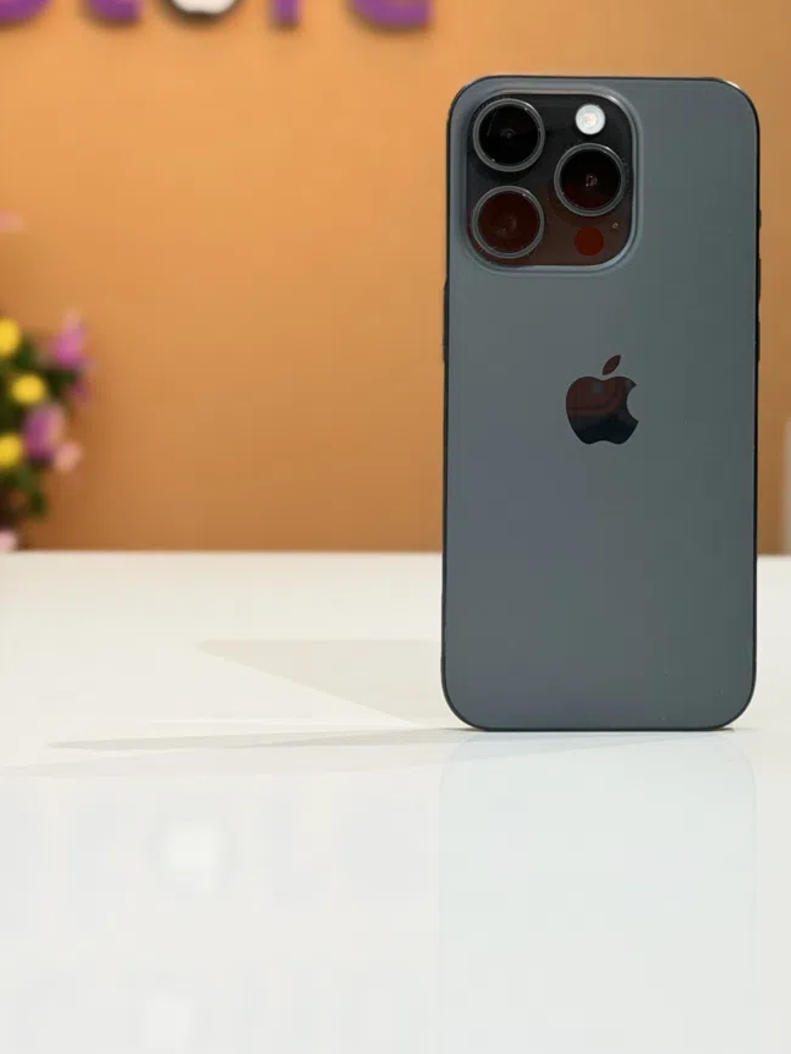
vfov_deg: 25.5
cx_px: 625
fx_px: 2314
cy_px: 317
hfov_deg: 19.2
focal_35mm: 76
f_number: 1.78
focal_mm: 6.76
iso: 80
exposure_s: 1/538
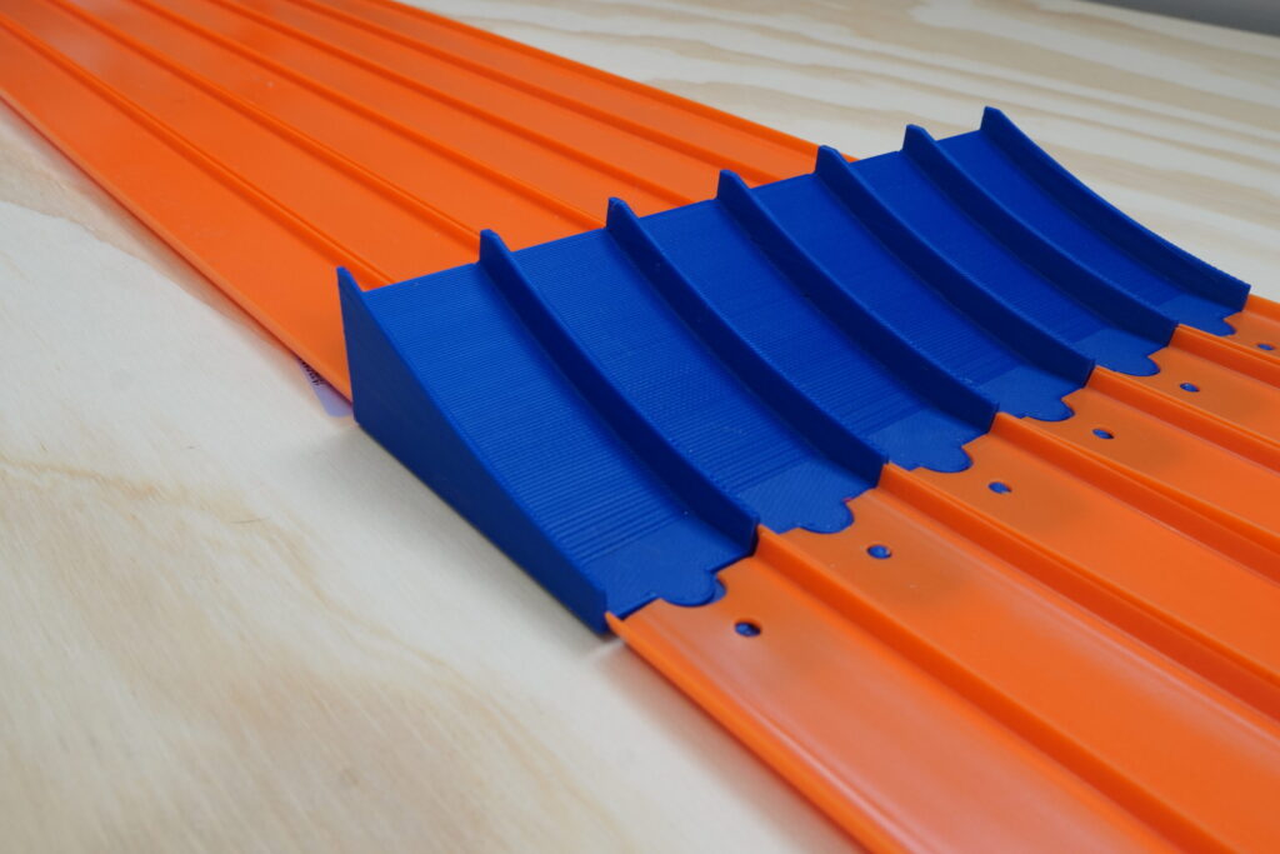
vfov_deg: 38.4
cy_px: 427
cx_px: 640
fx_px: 1227
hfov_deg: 55.1
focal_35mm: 34
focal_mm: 23
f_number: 10
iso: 400
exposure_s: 1/20
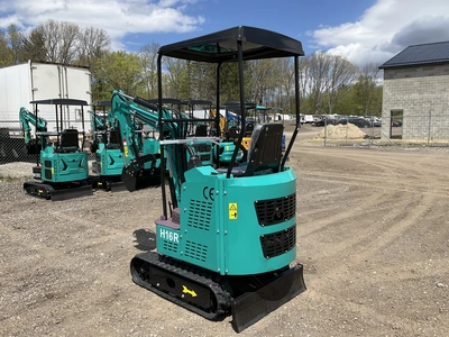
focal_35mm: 29
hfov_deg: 61.7
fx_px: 376
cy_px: 168
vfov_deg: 48.2
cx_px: 224
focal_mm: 3
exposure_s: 1/1912
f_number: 1.8
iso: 25
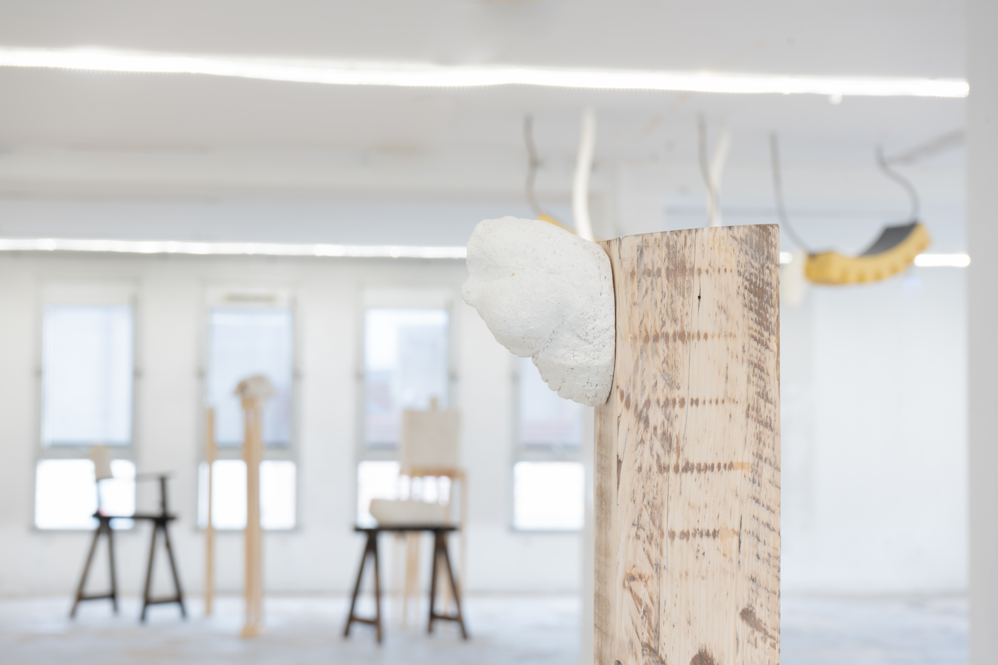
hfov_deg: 28.8
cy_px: 332
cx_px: 499
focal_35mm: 70
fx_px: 1940
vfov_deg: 19.5
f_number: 10
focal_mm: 70
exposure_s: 1/2
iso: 250
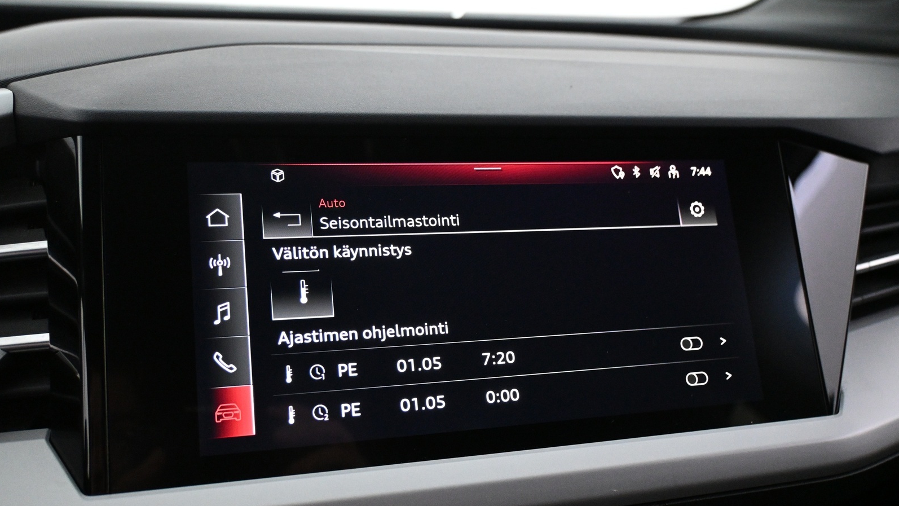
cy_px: 289
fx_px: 799
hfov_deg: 58.7
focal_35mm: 34
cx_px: 450
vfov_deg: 35.1
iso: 4000
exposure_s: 1/80
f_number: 4
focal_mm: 21
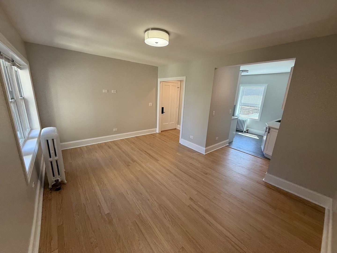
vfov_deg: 85.7
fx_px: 136
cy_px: 126
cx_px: 168
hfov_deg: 102.1
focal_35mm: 14
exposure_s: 1/120
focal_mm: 2.22
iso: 100
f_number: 2.2
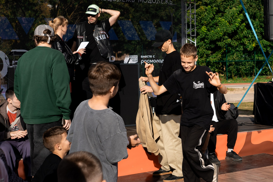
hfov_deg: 29.9
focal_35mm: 66
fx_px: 500
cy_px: 79
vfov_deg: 20.6
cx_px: 212
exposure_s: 1/1250
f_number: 4
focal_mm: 35
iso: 100
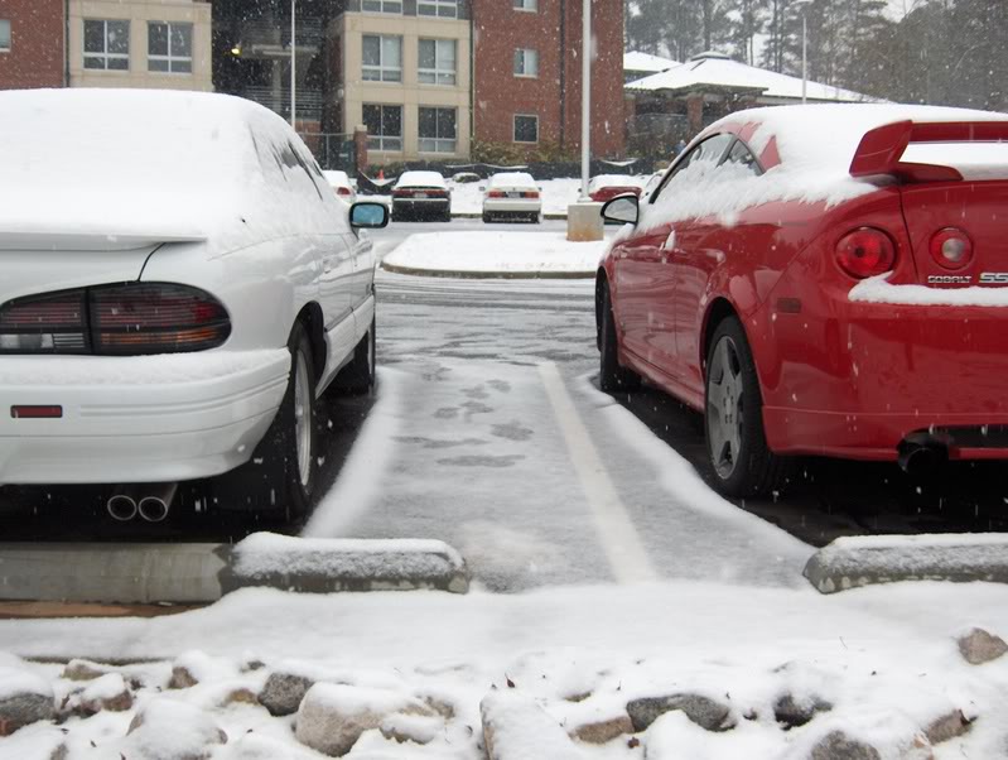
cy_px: 380
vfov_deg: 36.9
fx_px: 1138
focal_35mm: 39
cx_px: 504
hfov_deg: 47.8
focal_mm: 8
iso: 100
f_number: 2.8
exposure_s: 1/202
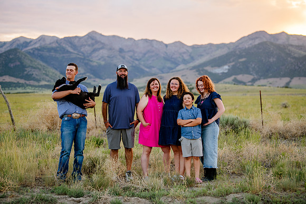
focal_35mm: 90
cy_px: 102
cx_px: 153
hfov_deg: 22.6
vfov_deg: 15.2
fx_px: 765
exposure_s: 1/160
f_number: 2.8
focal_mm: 90
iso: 250
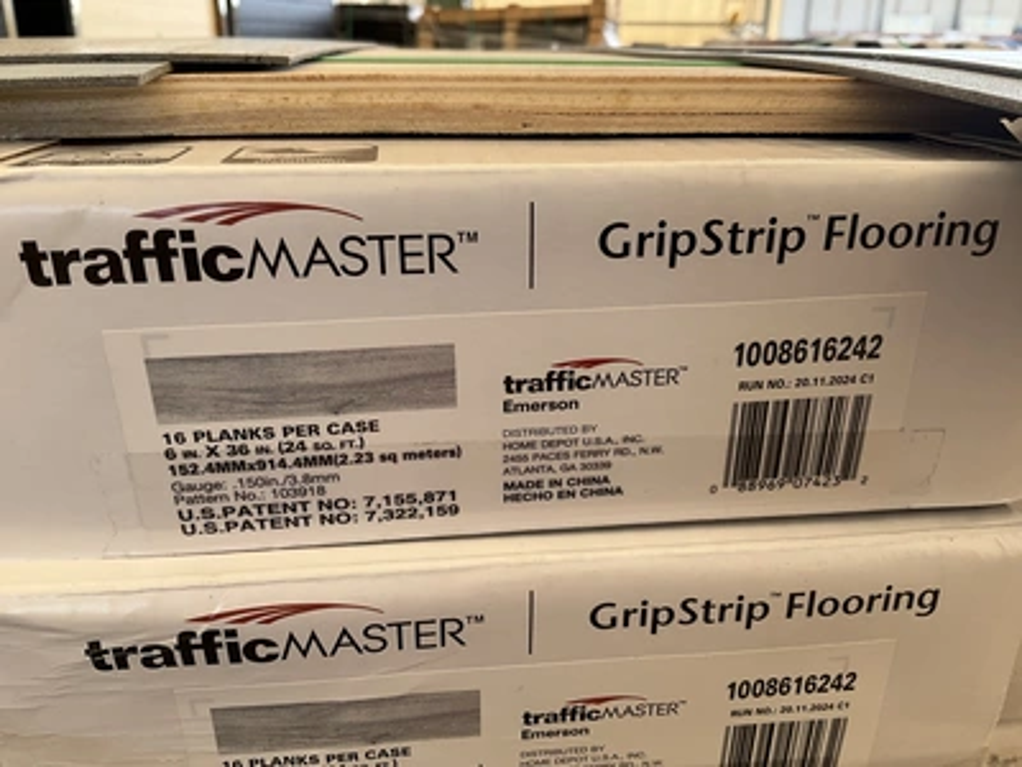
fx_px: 856
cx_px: 511
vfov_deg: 48.2
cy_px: 384
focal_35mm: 29
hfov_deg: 61.7
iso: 20
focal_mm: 3
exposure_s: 1/146
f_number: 1.8
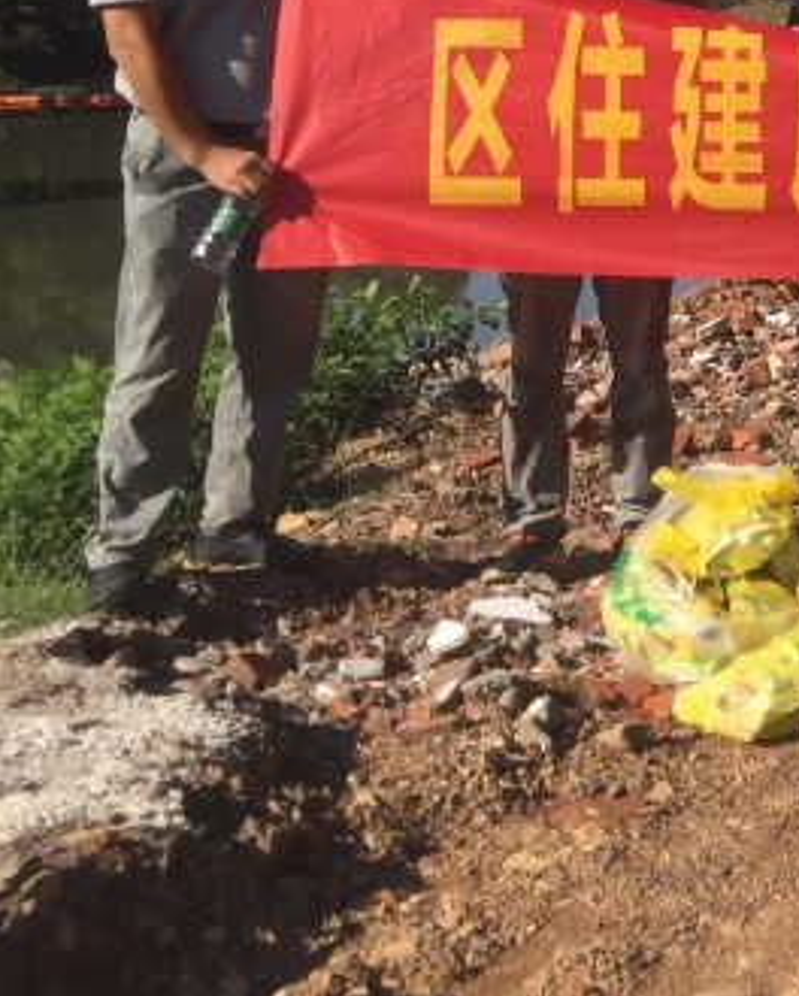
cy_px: 79
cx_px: 1447
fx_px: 2596
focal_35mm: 88
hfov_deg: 15.1
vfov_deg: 21.2
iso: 32
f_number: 2.2
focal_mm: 4.15
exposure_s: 1/1799
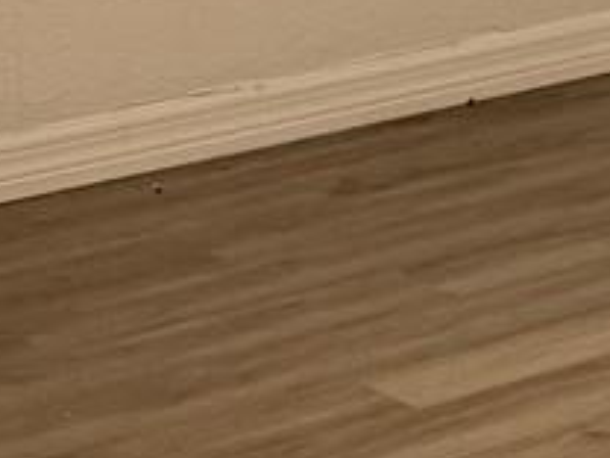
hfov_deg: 9.6
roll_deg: +0.1
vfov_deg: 7.7
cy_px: -393
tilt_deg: -6.3
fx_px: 3260
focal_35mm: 185
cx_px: 1408
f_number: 1.78
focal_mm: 6.76
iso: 320
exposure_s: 1/60
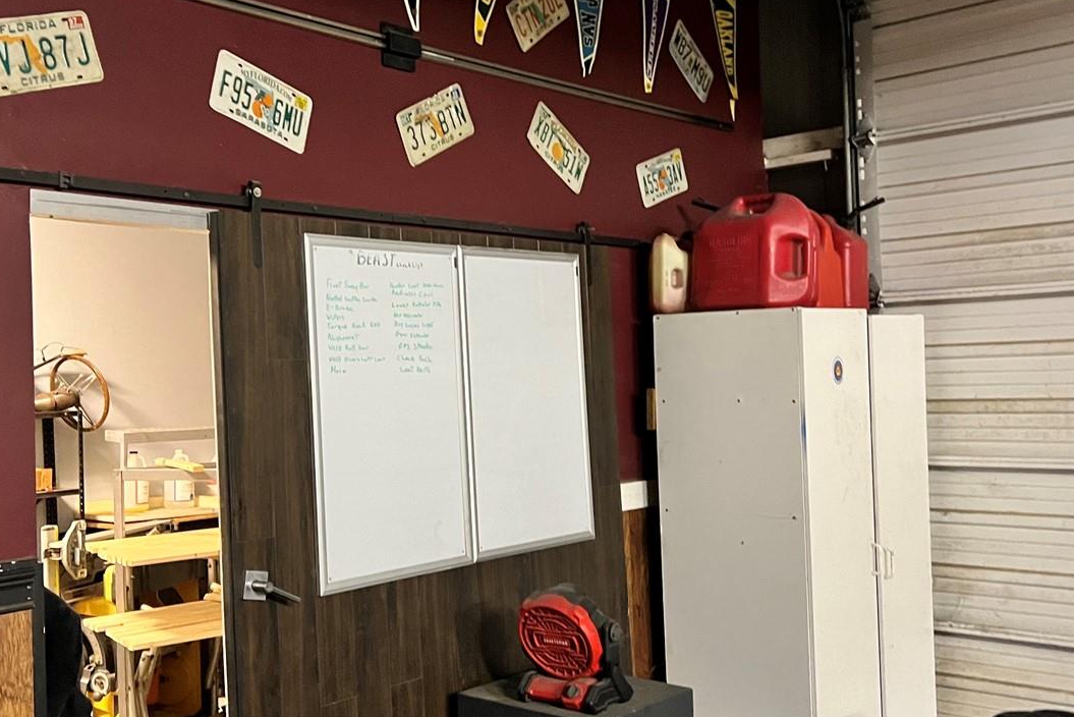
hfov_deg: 47.1
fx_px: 1223
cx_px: 433
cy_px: 374
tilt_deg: +1.7
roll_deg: +3.2
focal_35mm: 41
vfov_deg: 32.6
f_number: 1.5
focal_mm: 5.7
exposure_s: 1/40
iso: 640
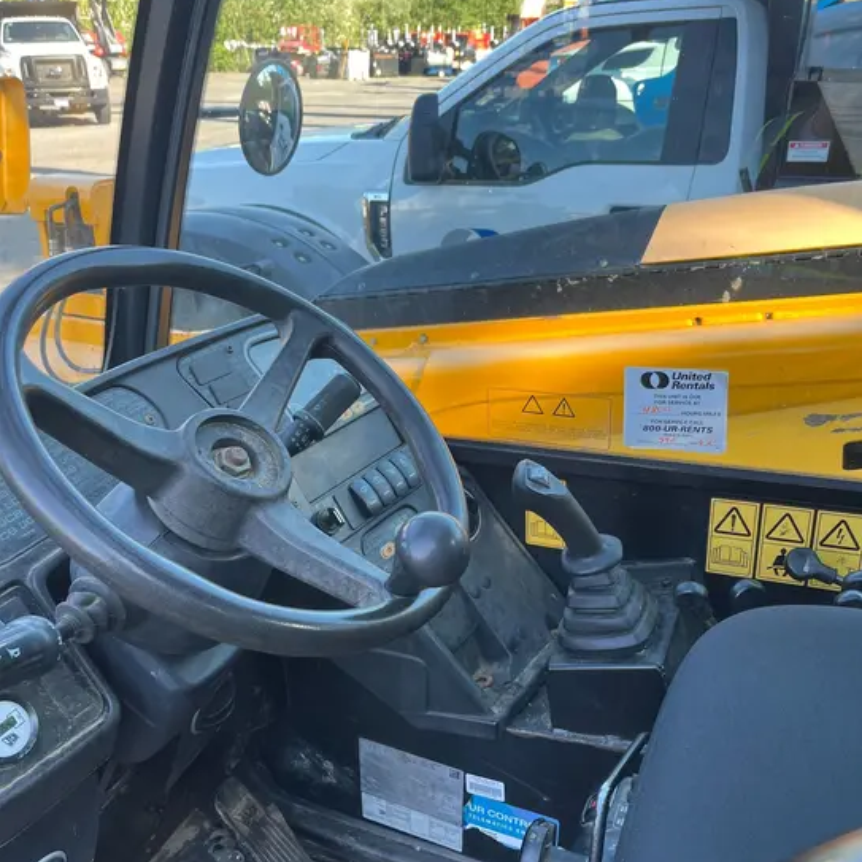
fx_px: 873
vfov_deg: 52.3
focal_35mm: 31
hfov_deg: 52.5
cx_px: 435
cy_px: 494
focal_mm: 5.1
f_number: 1.6
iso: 40
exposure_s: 1/181
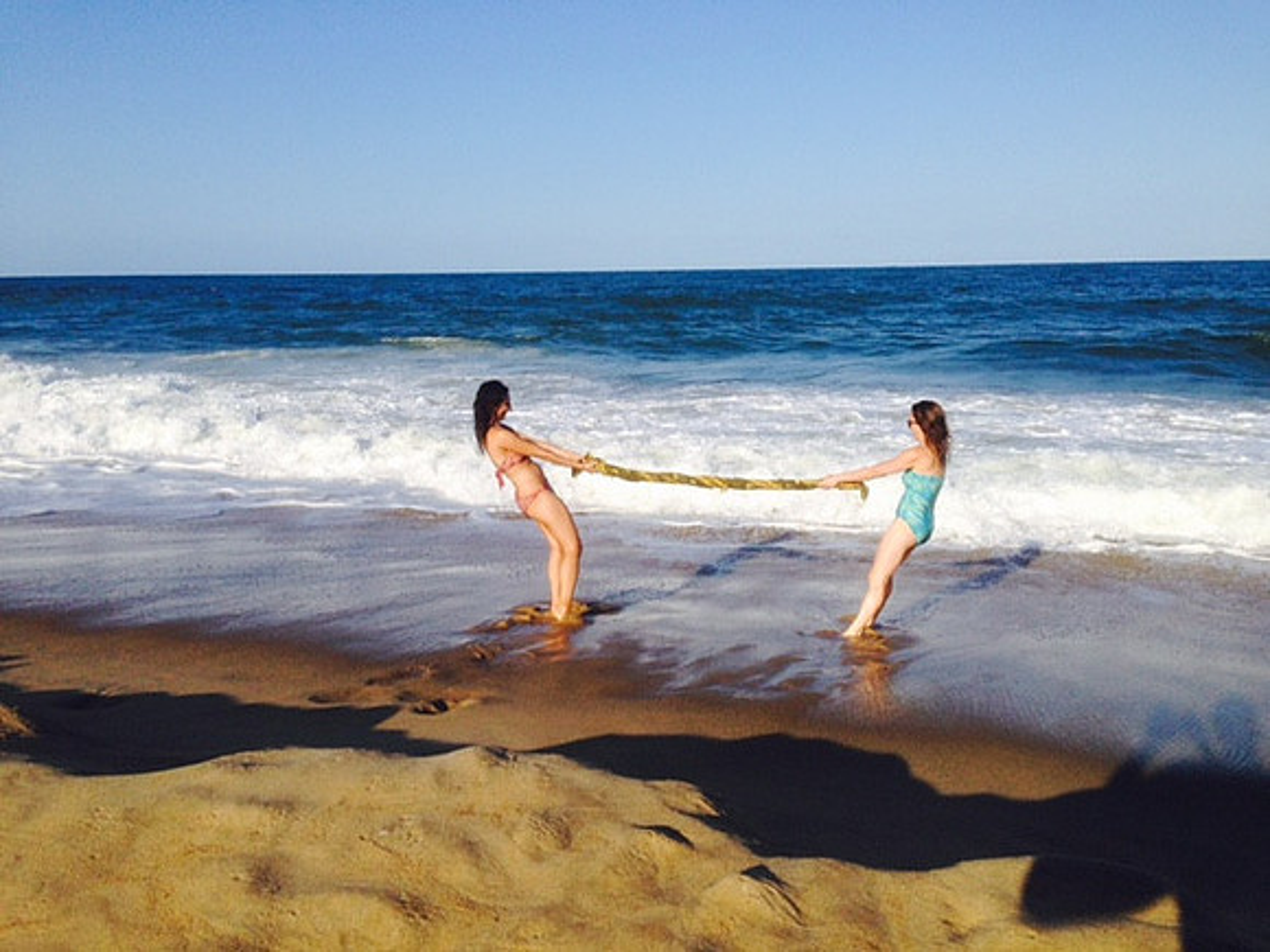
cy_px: 476
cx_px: 635
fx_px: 1211
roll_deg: +1.0
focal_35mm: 33
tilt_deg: -9.6
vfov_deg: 42.9
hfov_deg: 55.4
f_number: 2.4
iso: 50
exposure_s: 1/2358
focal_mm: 4.12
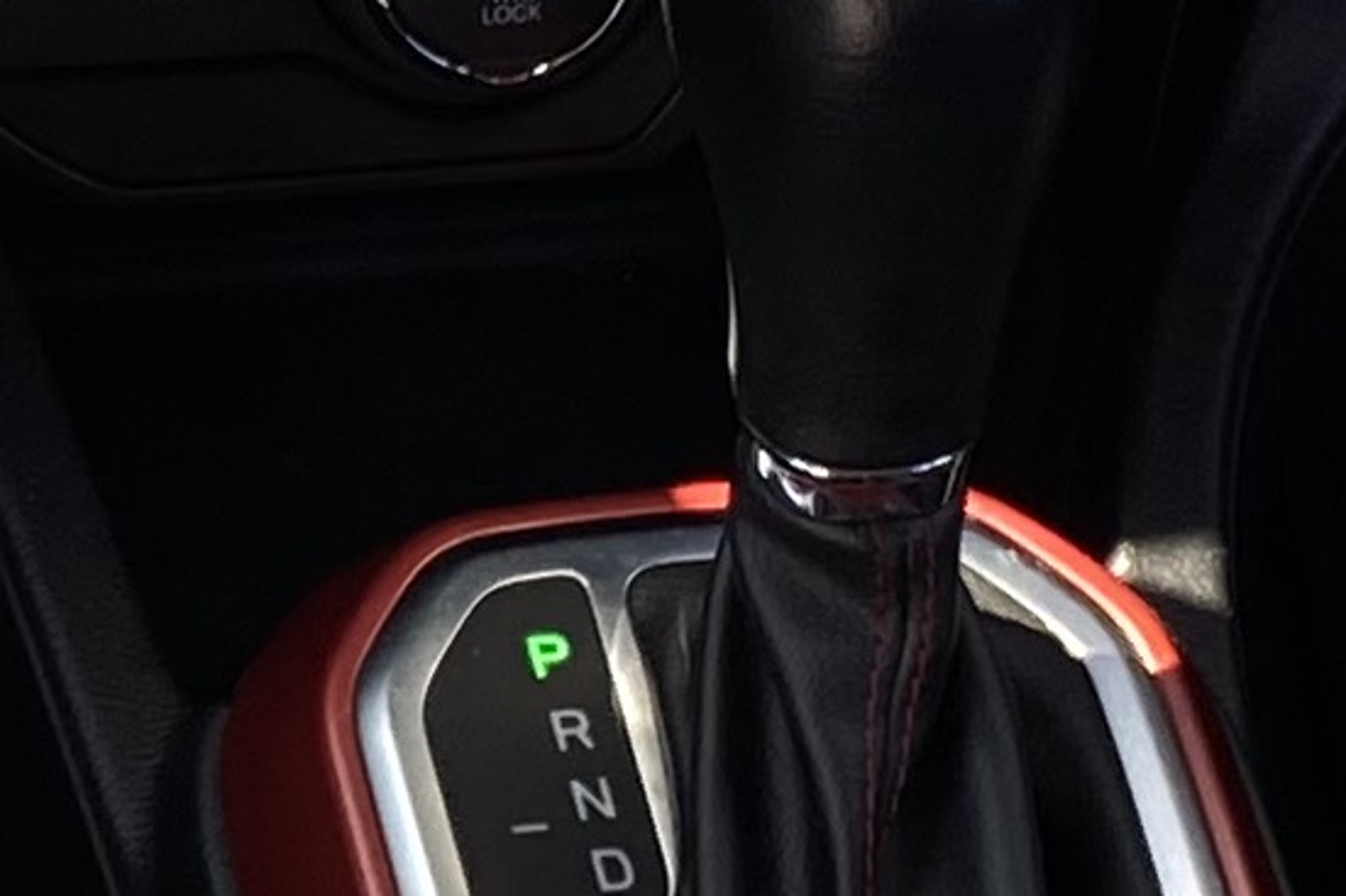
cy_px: -479
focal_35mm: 198
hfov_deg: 10.0
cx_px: -821
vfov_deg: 6.8
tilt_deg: -42.7
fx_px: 7400
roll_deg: -0.3
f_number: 1.8
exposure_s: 1/319
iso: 32
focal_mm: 4.25
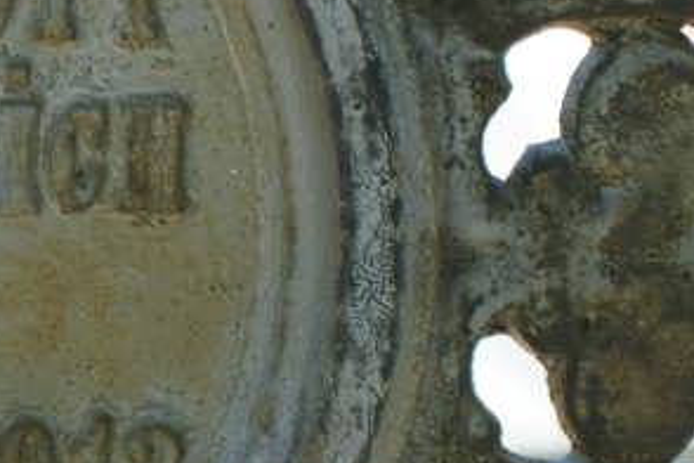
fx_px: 4126
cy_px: 376
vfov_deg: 6.4
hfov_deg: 9.4
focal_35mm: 214
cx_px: -264
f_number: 5.6
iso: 200
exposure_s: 1/60
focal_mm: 35
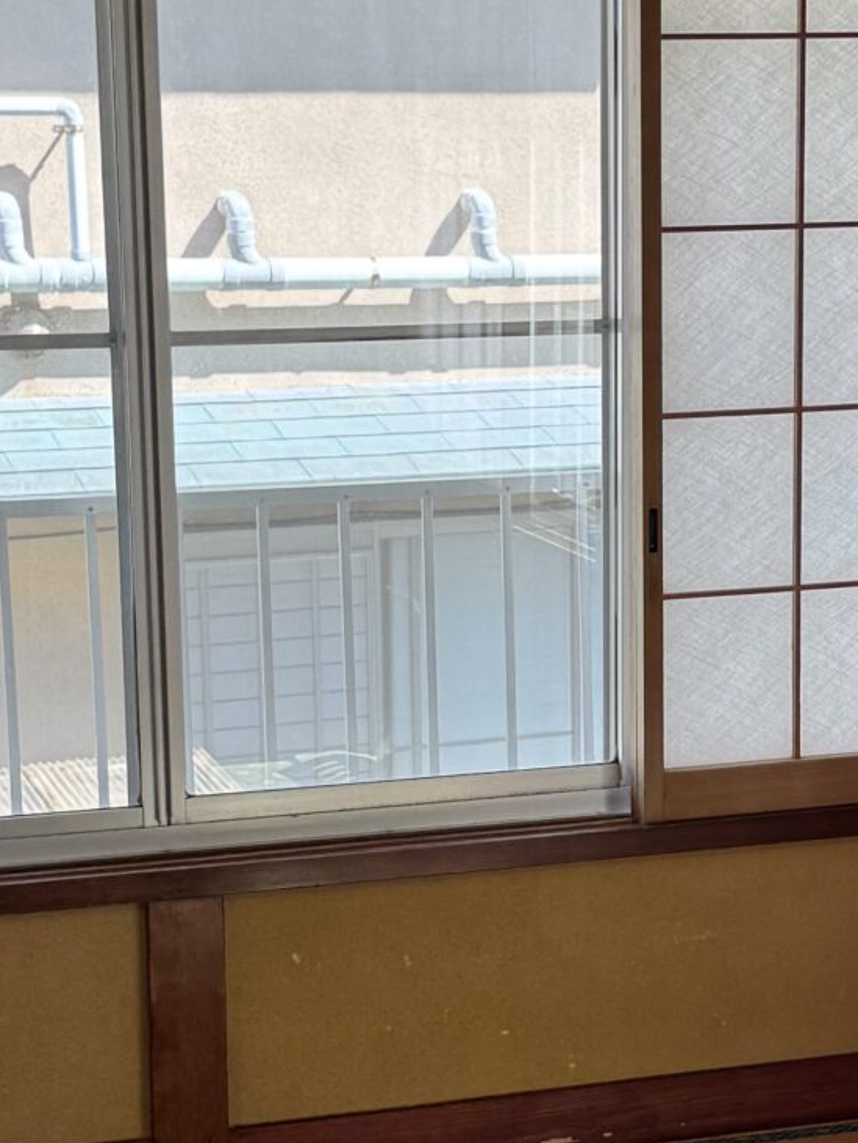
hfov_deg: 17.5
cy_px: 660
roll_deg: -0.3
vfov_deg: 23.3
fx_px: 2774
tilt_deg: -10.6
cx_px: 586
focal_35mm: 84
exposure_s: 1/162
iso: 64
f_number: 1.78
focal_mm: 6.76
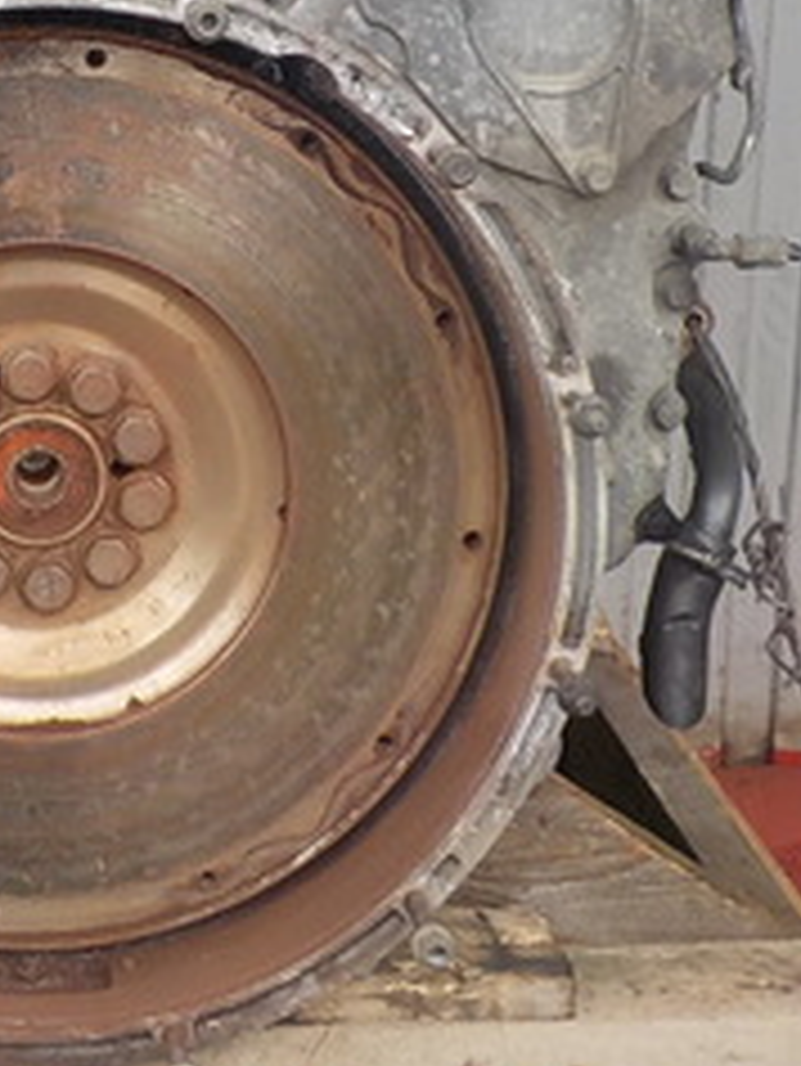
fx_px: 2497
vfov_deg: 23.3
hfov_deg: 18.0
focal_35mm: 81
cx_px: 86
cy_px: 54
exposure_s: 1/60
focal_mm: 4.1
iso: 125
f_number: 3.3
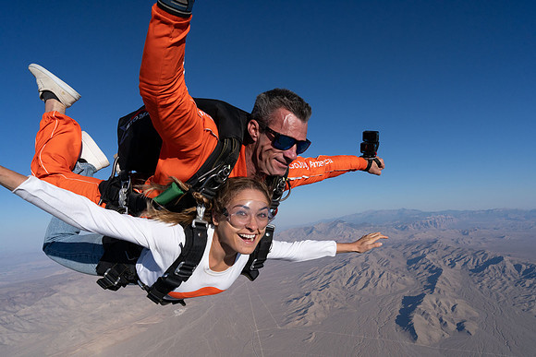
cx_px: 268
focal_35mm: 24
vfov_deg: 53.2
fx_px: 357
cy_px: 178
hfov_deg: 73.7
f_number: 11
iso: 800
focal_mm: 24
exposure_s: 1/2000
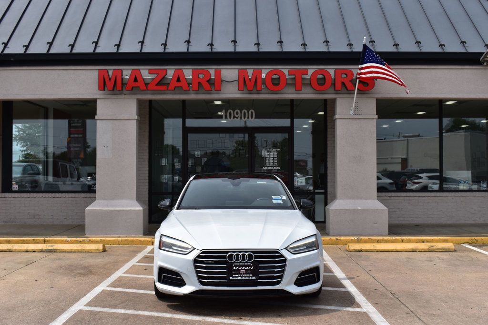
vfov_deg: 33.0
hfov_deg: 47.9
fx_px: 549
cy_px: 162
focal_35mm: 40
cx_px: 244
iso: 220
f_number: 11
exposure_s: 1/500
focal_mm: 27
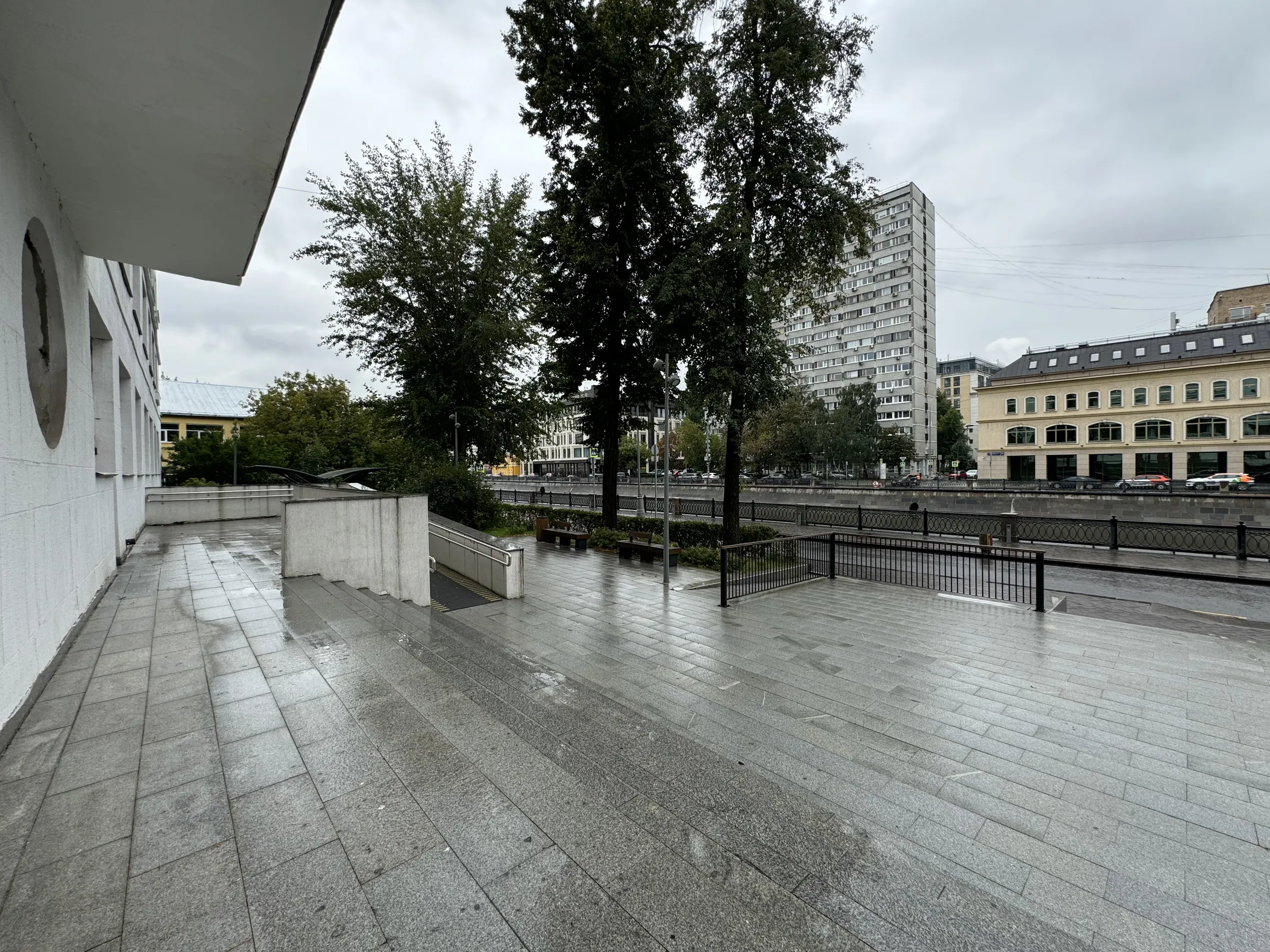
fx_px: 514
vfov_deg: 85.7
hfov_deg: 102.1
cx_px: 635
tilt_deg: -1.2
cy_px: 476
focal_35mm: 14
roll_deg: +1.0
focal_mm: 2.22
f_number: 2.2
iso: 40
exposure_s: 1/605
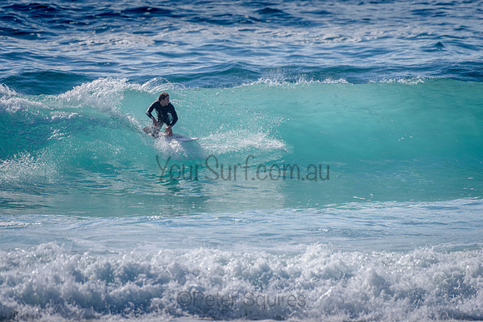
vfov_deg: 2.2
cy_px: 147
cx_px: 187
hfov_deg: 3.4
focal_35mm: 613
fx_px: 8228
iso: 110
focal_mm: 500
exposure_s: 1/2000
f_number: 5.6
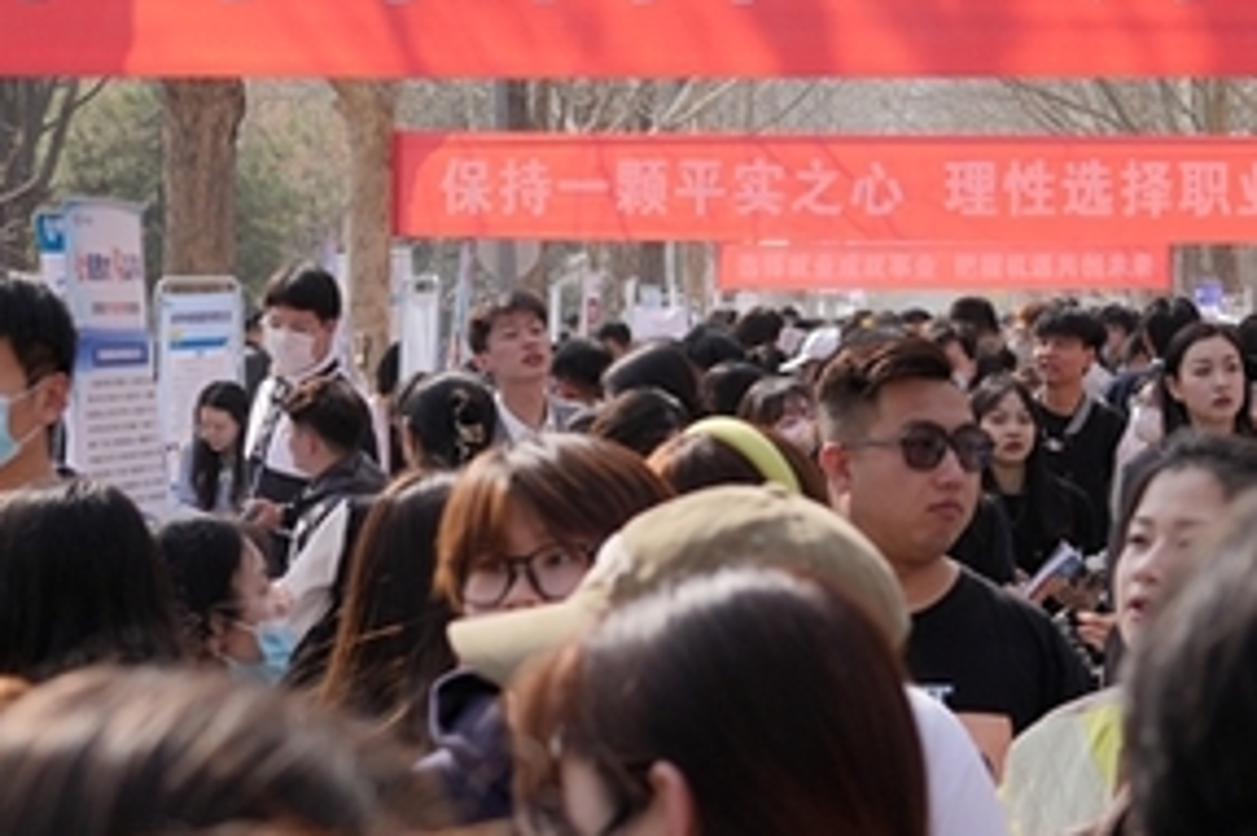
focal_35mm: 89
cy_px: 337
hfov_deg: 22.7
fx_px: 3106
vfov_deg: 15.3
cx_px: 898
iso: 100
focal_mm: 34
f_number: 4.5
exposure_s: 1/500
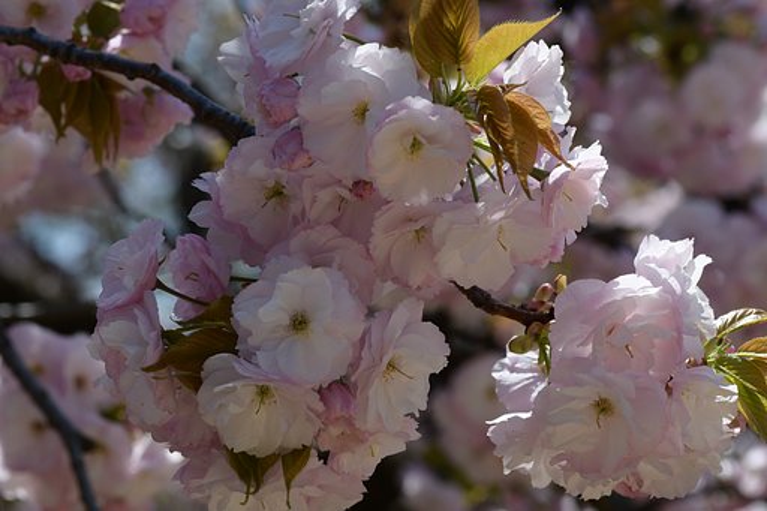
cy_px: 256
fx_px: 3344
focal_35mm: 157
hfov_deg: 13.1
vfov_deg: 8.7
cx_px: 384
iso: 250
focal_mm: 105
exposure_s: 1/500
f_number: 10
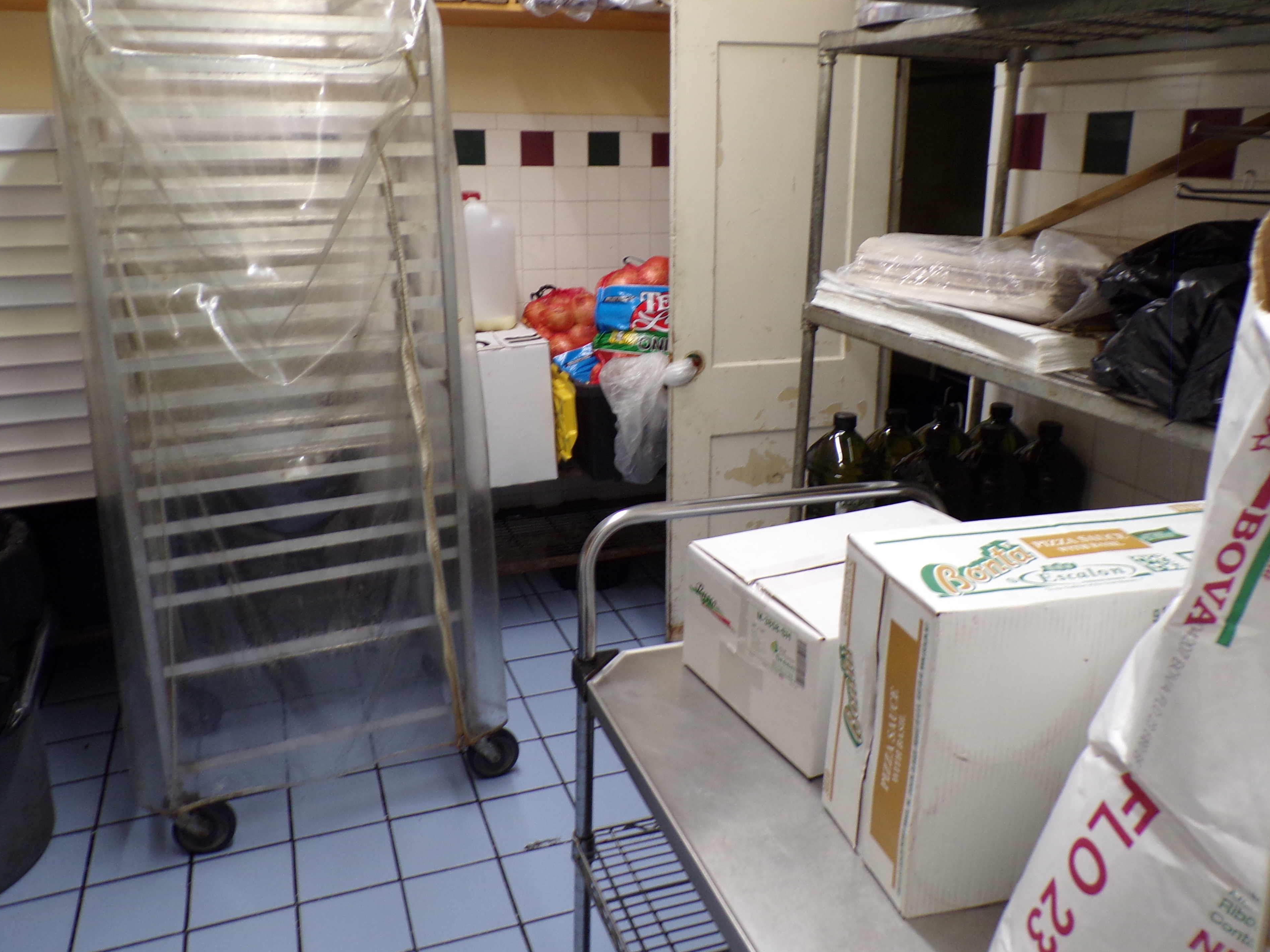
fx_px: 1064
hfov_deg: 61.6
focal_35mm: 29
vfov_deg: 48.1
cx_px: 657
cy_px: 412
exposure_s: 1/34
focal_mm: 4.3
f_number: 3
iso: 110
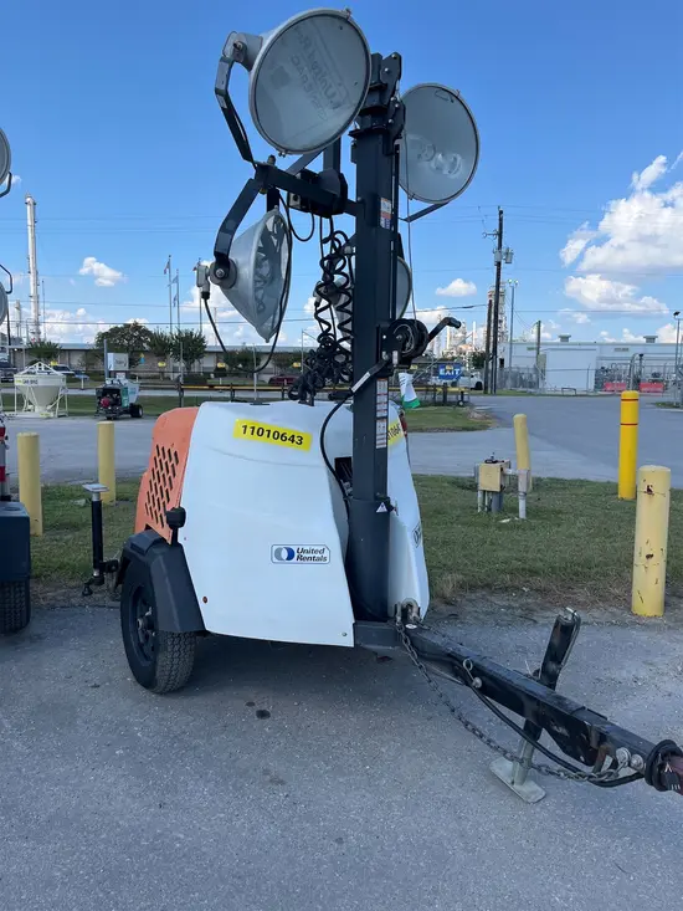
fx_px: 684
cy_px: 456
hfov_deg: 53.1
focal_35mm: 26
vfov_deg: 67.3
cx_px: 342
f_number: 1.6
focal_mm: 5.1
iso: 50
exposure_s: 1/2632
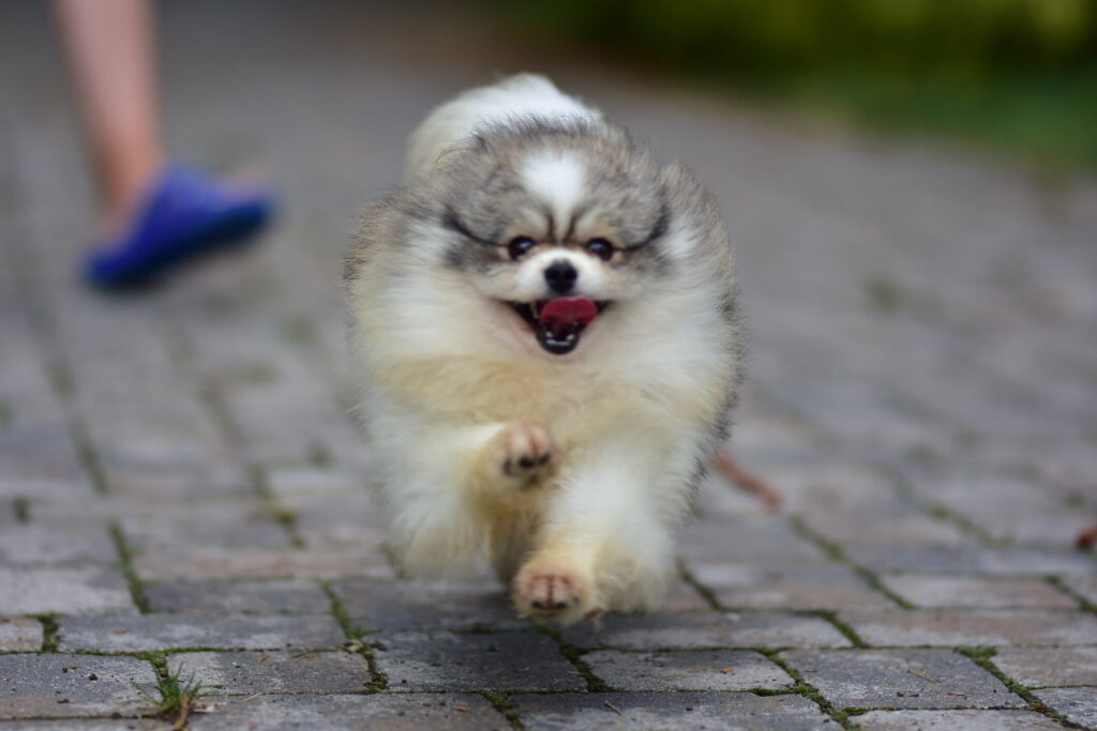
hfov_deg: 16.1
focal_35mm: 128
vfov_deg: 10.8
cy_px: 366
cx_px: 548
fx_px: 3885
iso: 100
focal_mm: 85
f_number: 1.4
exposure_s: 1/5000
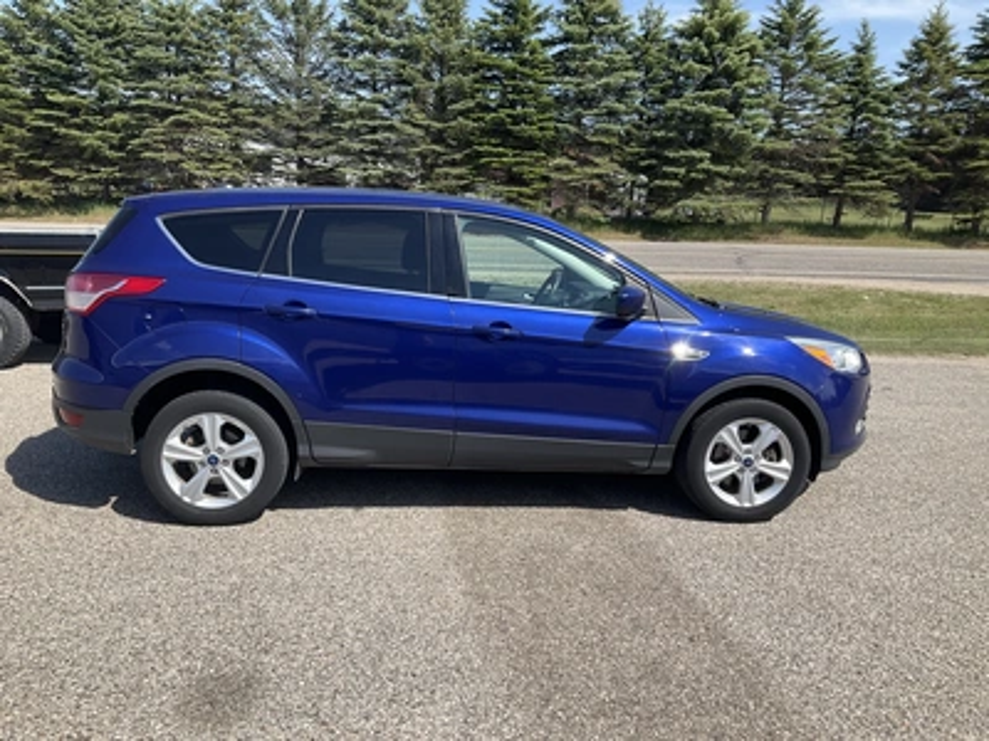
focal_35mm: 29
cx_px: 494
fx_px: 829
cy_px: 370
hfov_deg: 61.7
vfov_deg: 48.2
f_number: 1.8
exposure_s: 1/1377
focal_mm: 3
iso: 25
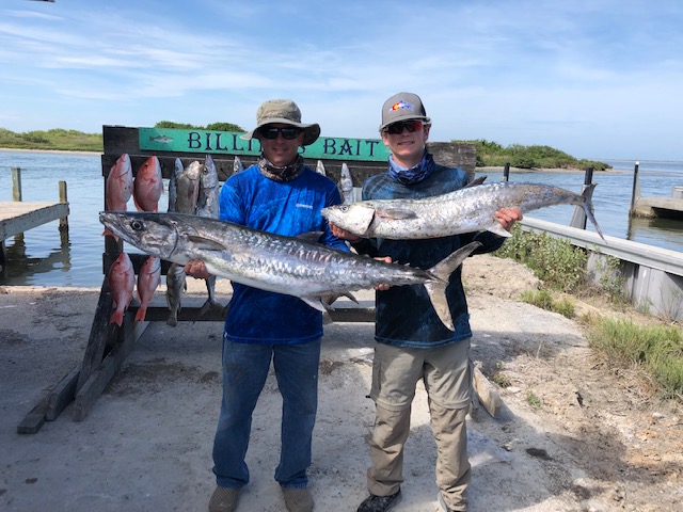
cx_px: 342
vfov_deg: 49.7
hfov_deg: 63.4
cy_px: 256
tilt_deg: -9.9
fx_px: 552
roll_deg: -1.3
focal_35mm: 28
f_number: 1.8
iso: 20
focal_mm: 3.99
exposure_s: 1/1517
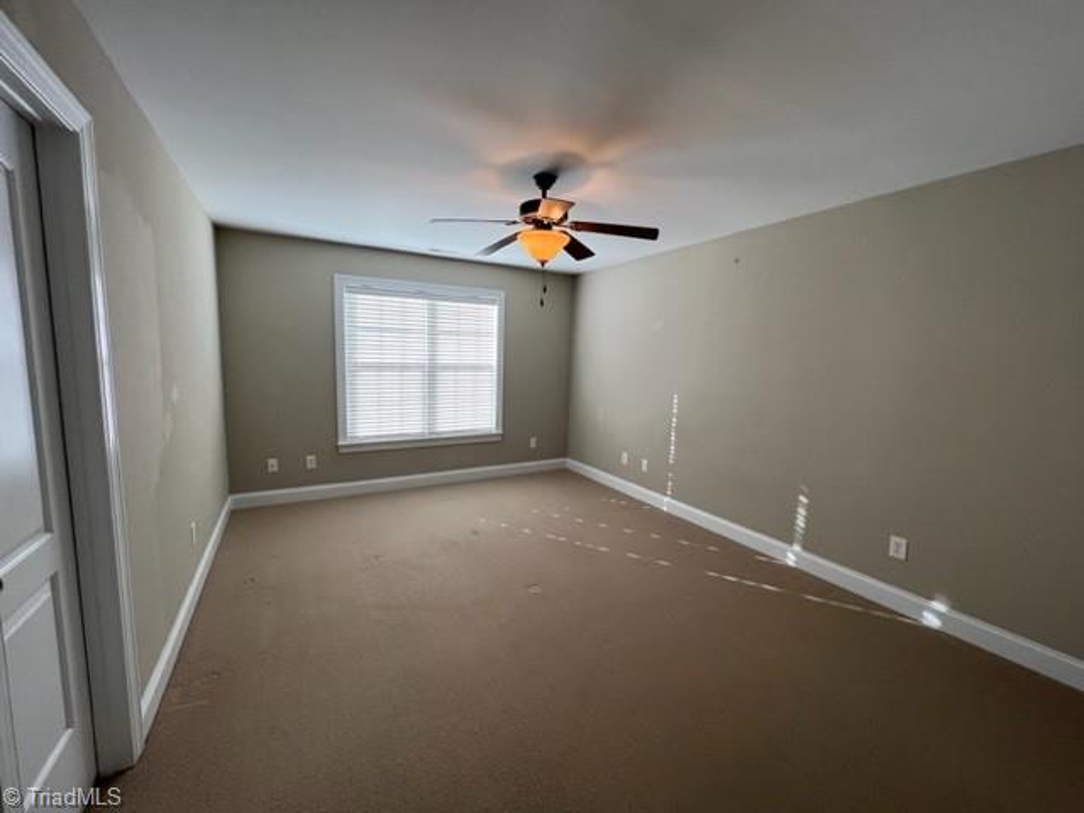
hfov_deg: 106.2
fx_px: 407
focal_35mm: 13
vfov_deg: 89.9
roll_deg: -1.4
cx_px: 542
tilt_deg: -7.2
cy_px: 406
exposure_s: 1/120
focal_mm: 1.57
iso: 64
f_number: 1.8
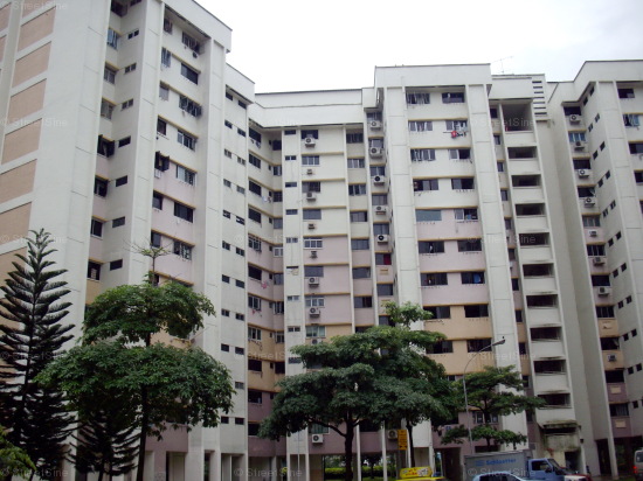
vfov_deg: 38.6
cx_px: 322
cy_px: 240
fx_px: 687
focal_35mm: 37
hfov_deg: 50.2
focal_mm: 6.2
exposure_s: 1/200
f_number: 5.6
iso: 80
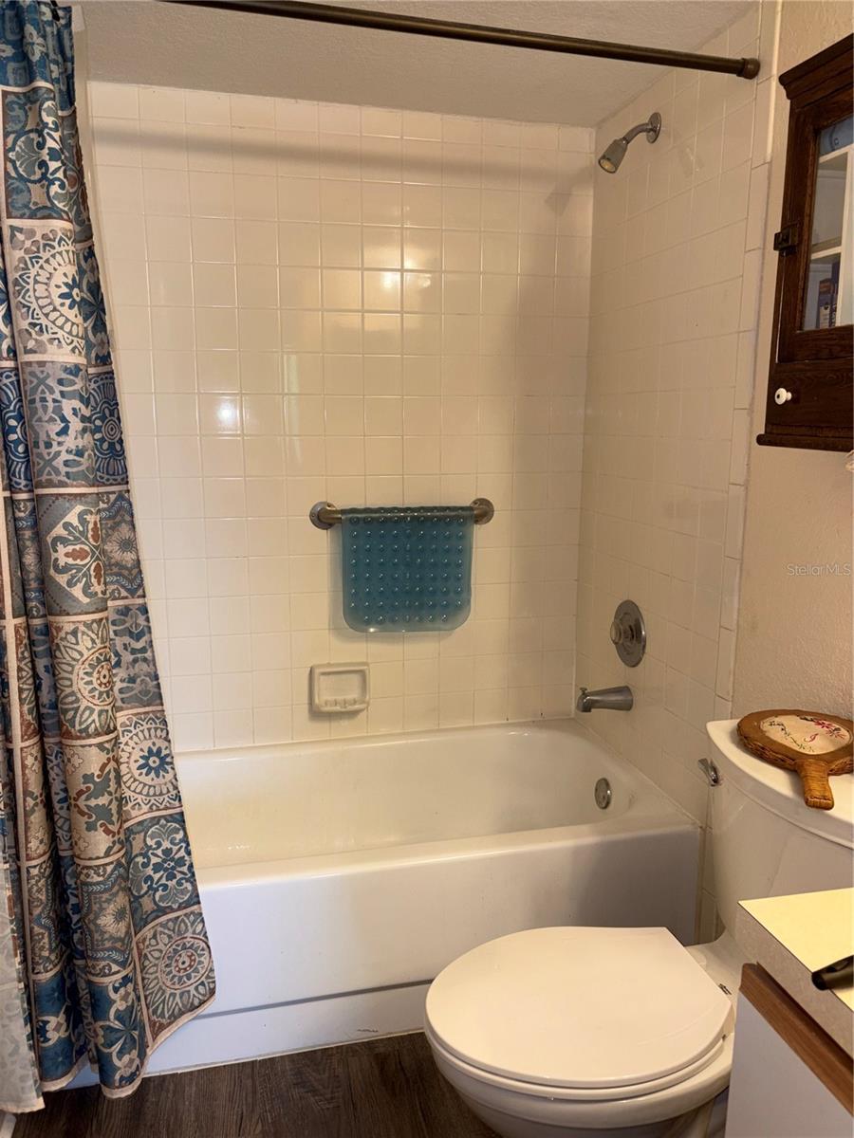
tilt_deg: -9.8
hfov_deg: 53.1
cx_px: 427
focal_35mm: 26
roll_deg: -0.5
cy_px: 569
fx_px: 855
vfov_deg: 67.3
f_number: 1.6
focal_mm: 5.96
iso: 32
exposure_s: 1/22
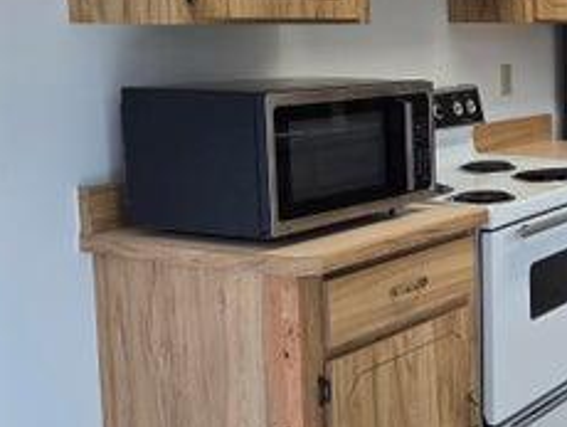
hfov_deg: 26.7
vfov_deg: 22.9
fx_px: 1049
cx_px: 688
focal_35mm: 64
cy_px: 163
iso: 125
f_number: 1.7
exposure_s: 1/120
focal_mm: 6.3
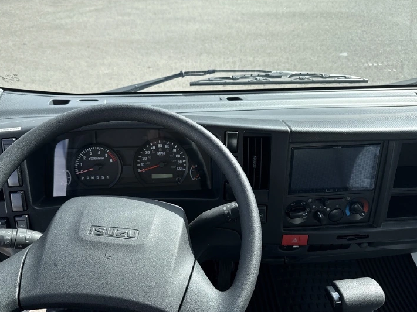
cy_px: 159
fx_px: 325
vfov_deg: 51.3
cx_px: 193
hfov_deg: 65.2
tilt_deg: -41.5
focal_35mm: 27
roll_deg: -1.0
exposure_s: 1/1493
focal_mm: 6.76
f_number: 1.78
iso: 80
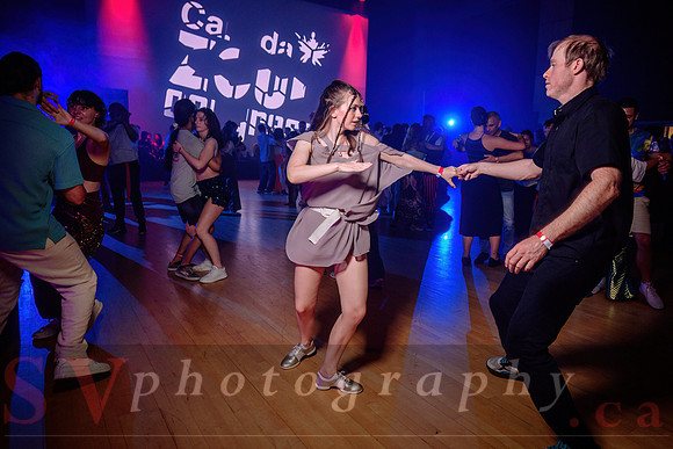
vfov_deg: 48.9
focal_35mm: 26
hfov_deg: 68.4
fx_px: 493
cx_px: 370
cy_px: 202
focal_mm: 24
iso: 800
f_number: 2.8
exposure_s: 1/50
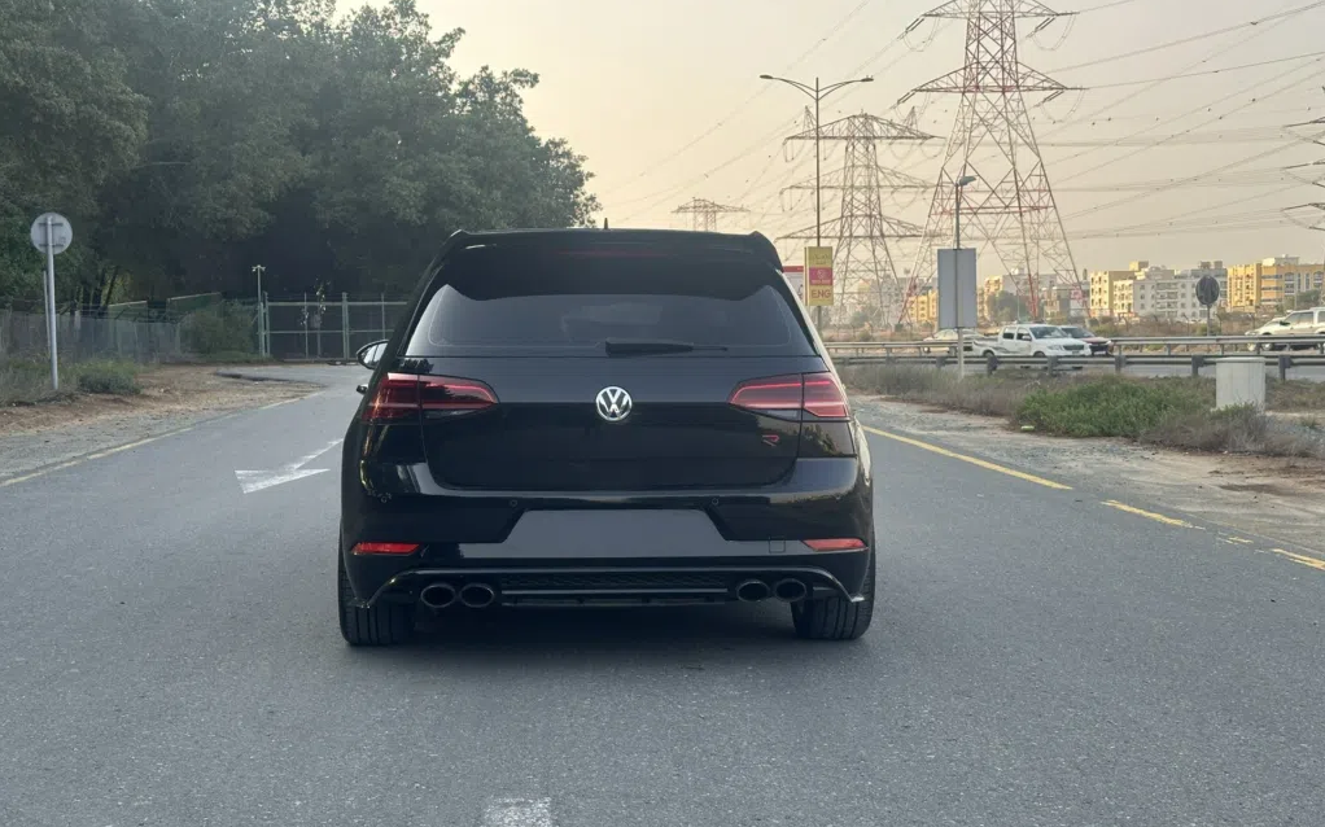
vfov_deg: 25.3
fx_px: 1841
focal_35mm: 51
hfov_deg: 39.6
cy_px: 461
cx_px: 662
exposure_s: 1/756
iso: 64
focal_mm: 6.86
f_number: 1.78
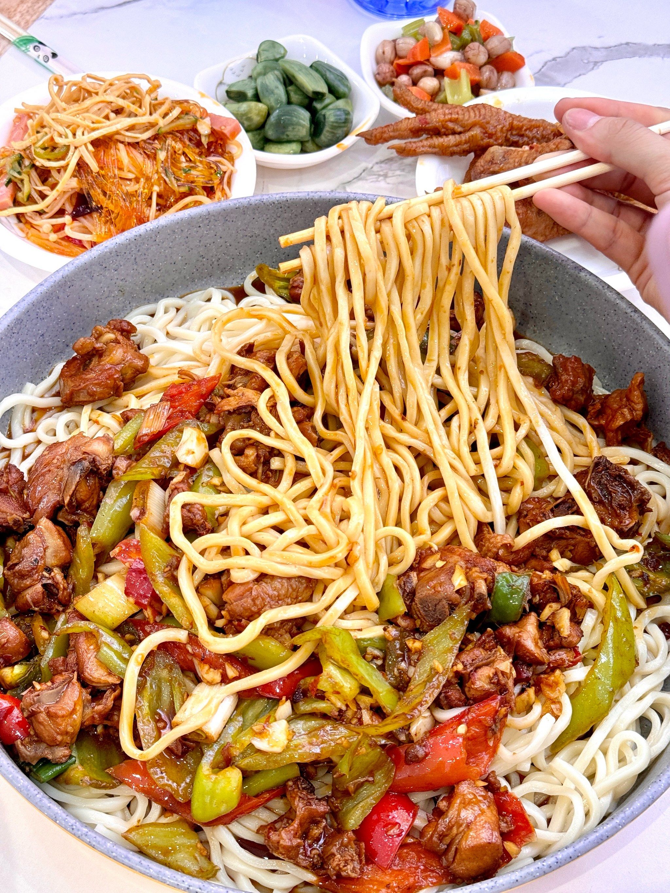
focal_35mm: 48
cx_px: 335
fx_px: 1239
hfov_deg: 30.3
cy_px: 446
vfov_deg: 39.7
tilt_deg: -54.4
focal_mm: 6.86
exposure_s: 1/50
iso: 64
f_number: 1.78
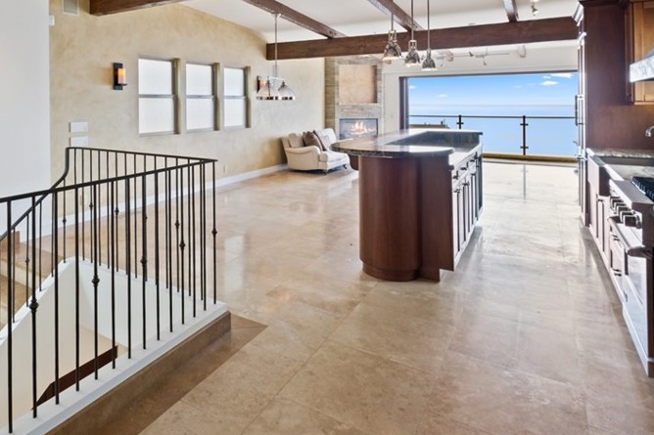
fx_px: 418
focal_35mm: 23
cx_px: 219
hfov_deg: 73.8
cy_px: 113
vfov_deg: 52.8
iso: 400
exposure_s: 1/4
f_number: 8
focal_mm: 10
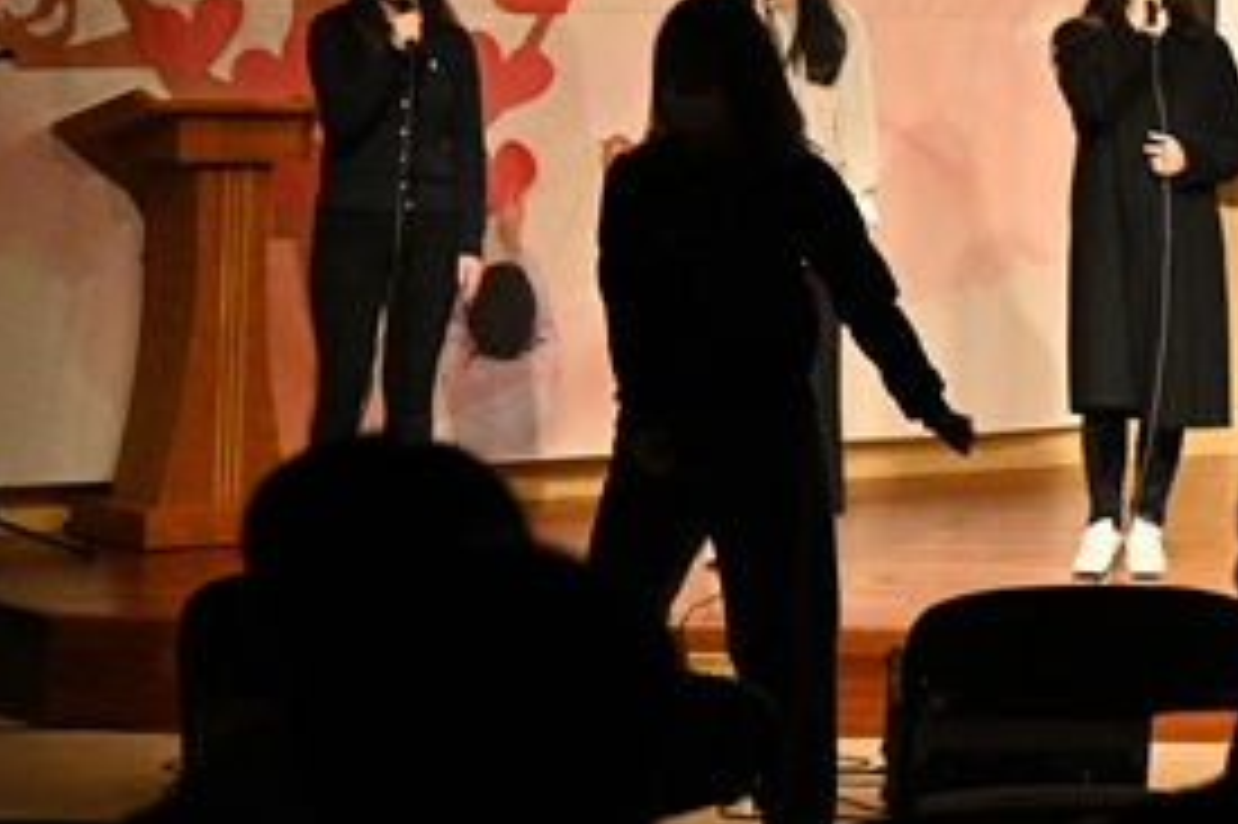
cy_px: -14
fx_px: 4502
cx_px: 1576
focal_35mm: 131
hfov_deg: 15.0
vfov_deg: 10.4
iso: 6400
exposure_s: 1/1600
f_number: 2.8
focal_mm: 45
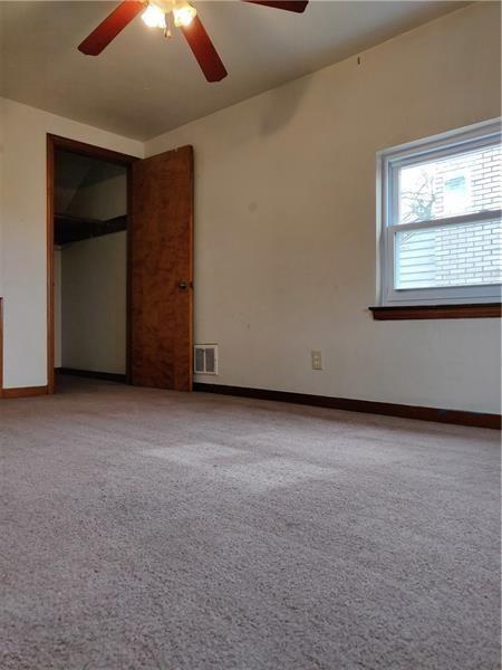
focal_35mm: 25
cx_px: 251
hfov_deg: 54.9
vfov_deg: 69.4
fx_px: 483
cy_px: 335
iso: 160
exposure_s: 1/100
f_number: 1.7
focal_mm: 4.25
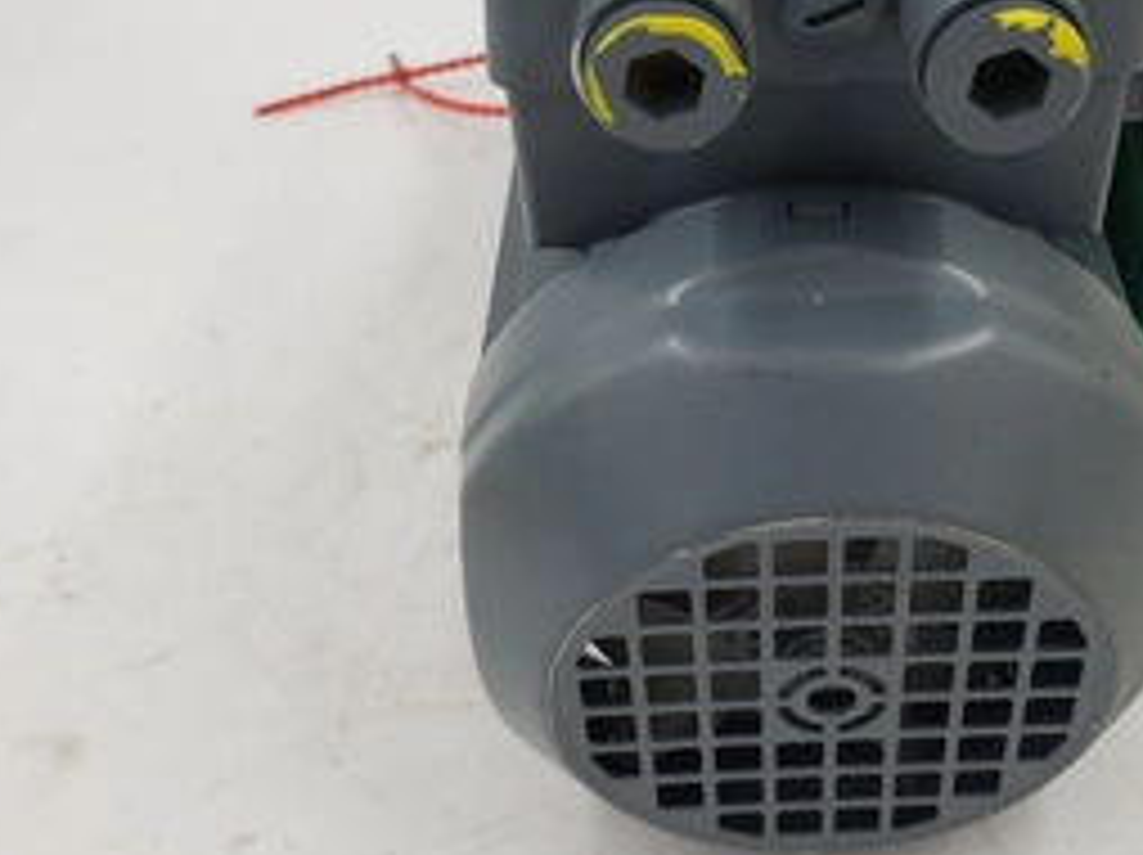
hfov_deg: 44.9
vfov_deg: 34.7
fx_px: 1353
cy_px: 266
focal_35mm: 41
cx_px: 792
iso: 50
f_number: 2.4
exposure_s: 1/163
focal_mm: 4.3
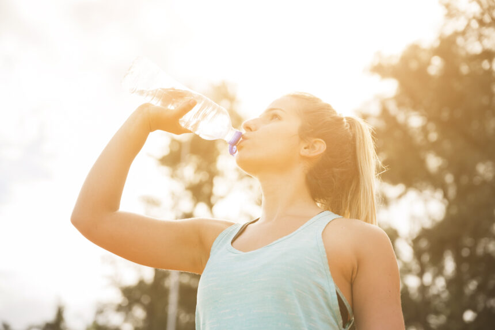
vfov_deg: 20.9
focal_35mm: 65
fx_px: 894
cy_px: 165
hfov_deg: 30.9
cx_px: 248
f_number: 3.2
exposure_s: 1/500
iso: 80
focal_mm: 65
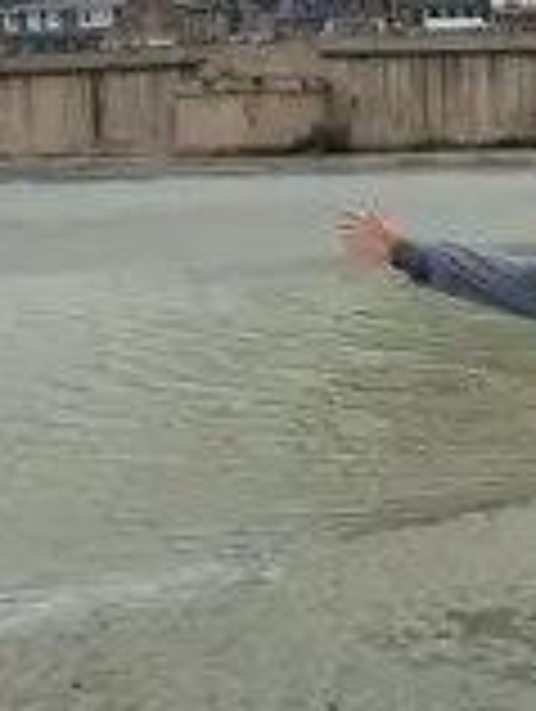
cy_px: 180
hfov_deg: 20.0
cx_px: 556
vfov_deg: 27.0
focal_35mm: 71
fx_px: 1462
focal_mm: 4.27
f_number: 1.8
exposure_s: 1/743
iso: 100
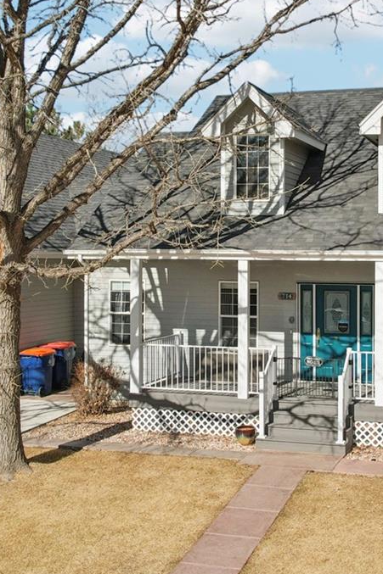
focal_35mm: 52
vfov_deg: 38.1
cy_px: 252
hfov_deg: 25.9
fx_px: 830
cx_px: 251
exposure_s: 1/3000
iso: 130
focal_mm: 8.4
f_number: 2.8
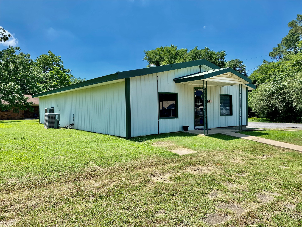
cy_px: 114
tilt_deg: +0.8
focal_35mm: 26
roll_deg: +0.9
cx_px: 151
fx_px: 227
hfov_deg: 67.3
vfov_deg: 53.1
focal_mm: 4.25
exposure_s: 1/2268
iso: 32
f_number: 1.8
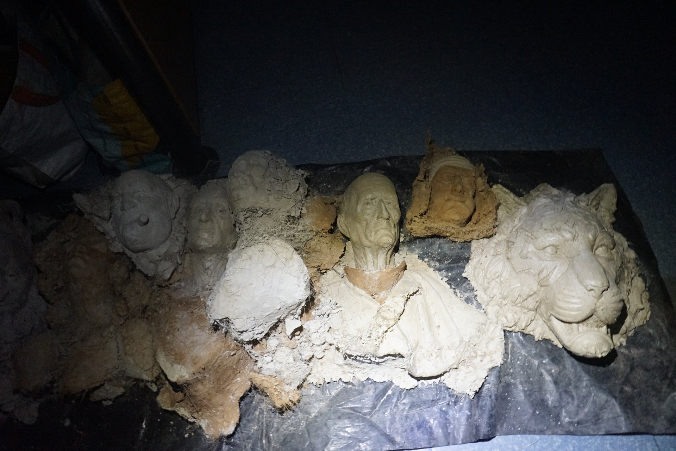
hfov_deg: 65.5
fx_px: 526
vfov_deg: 46.4
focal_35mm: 28
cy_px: 226
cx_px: 338
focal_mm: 28
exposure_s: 1/13
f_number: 3.5
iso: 6400
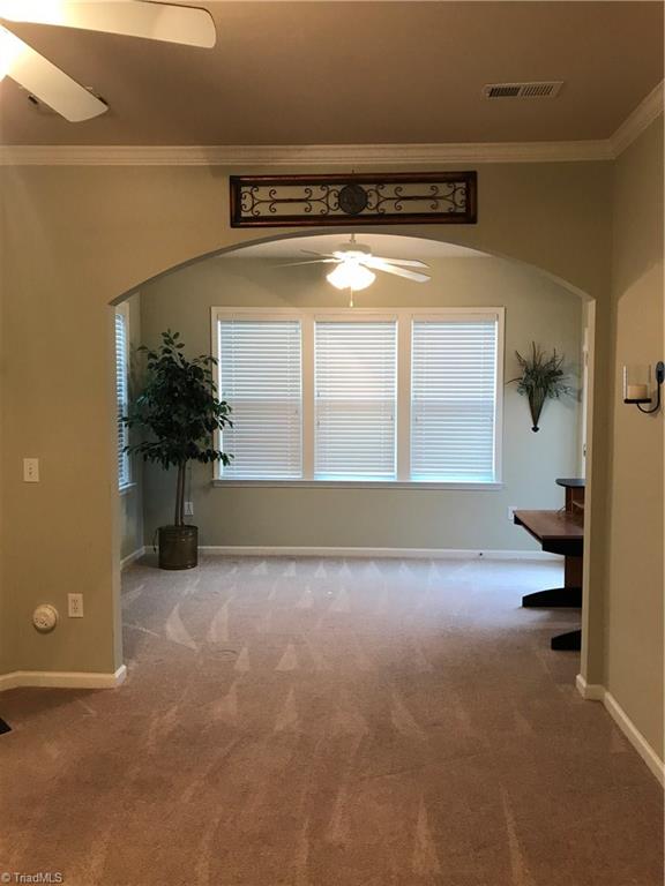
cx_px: 332
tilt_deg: -2.6
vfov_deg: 63.4
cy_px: 443
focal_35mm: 28
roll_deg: +0.1
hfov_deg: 49.7
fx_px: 717
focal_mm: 3.99
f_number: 1.8
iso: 40
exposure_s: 1/20
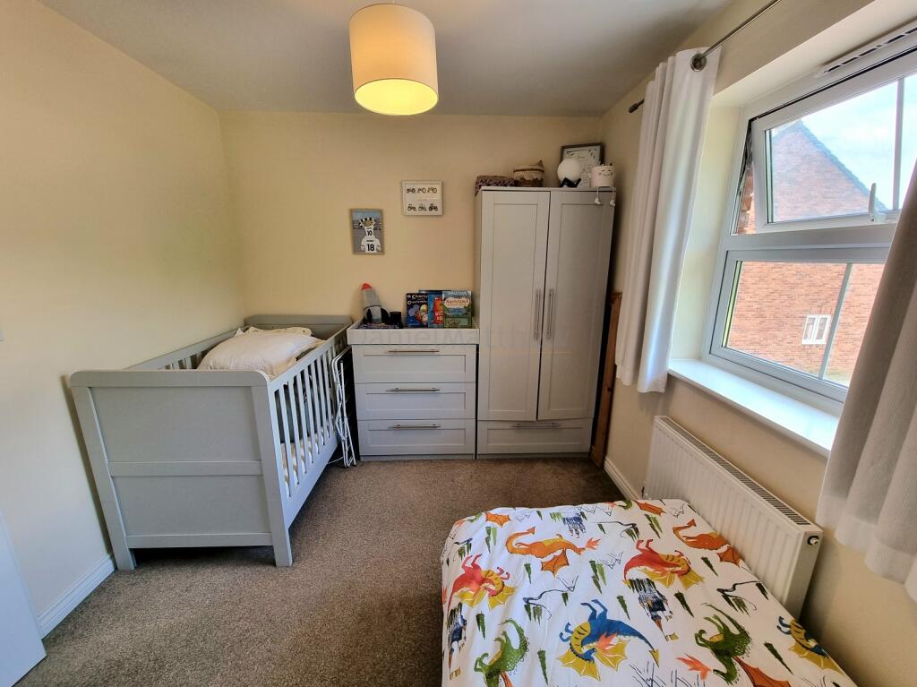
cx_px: 458
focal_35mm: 13
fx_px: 344
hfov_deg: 106.2
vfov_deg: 89.9
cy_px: 344
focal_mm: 2.2
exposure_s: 1/100
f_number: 2.2
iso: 50
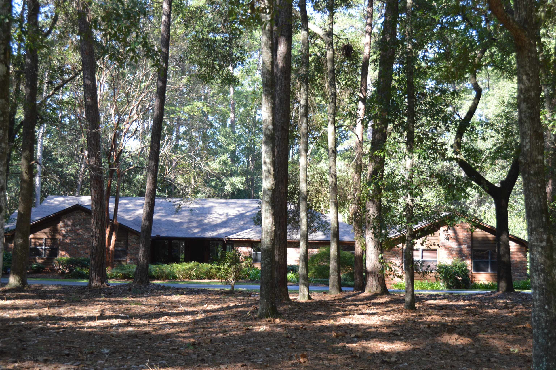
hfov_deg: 41.1
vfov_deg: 28.0
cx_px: 278
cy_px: 185
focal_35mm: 48
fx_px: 741
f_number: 5.6
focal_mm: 32
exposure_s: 1/125
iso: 320
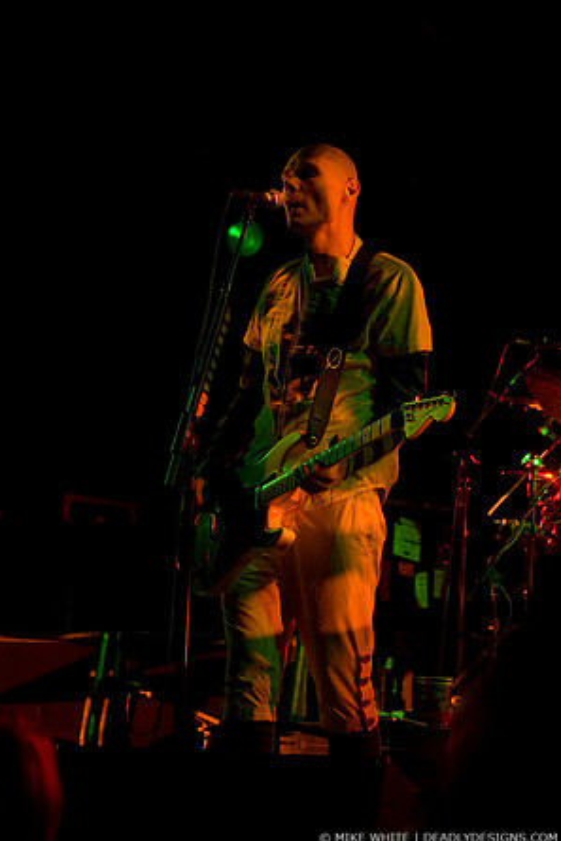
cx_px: 280
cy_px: 421
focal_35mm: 106
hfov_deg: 12.9
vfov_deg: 19.3
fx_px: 2476
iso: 800
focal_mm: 70
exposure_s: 1/200
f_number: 3.5
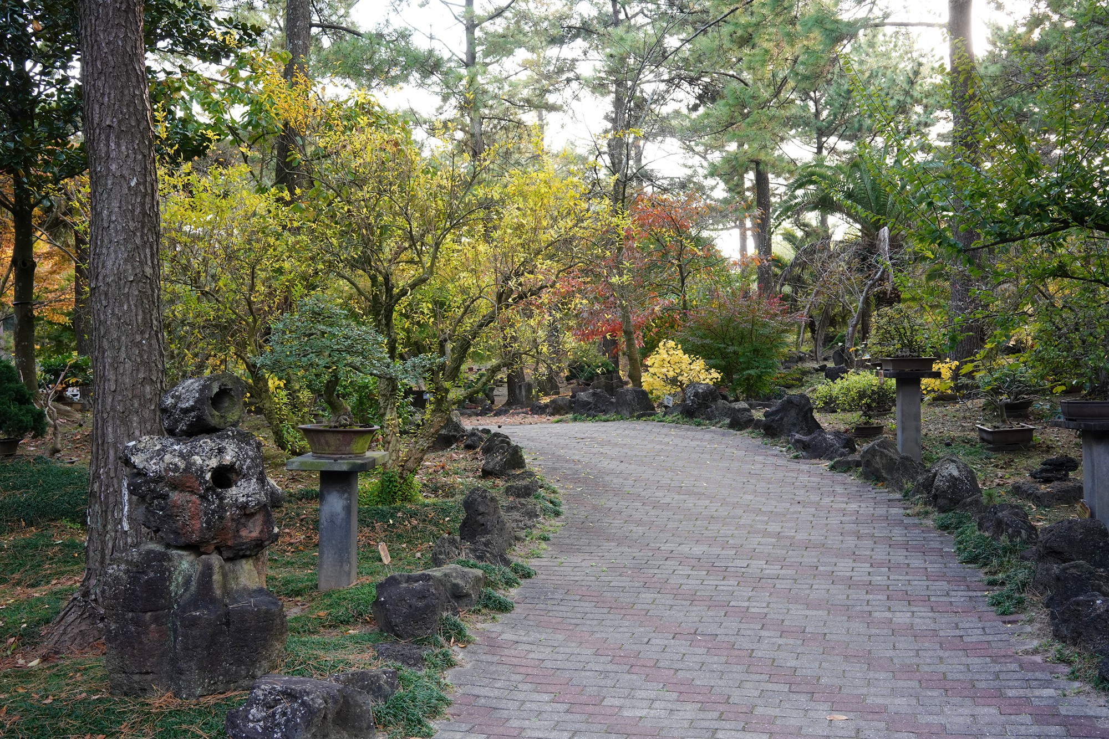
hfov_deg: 54.4
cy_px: 370
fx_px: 1078
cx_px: 554
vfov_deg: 37.9
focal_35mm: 35
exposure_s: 1/100
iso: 1000
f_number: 8
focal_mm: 35
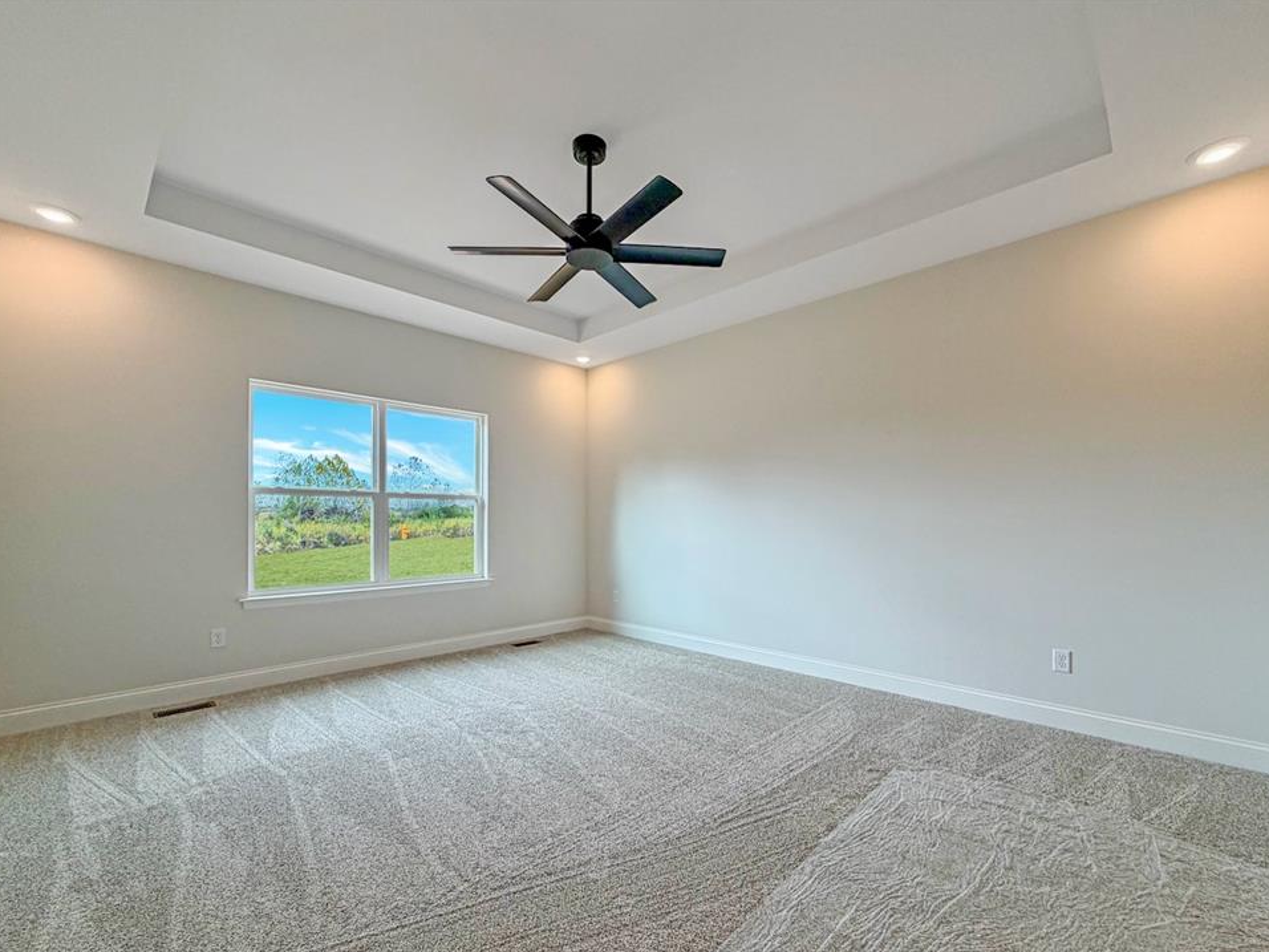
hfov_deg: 98.2
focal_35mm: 15
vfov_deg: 81.7
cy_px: 506
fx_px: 550
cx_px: 645
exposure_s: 1/120
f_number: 2.2
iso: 64
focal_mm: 2.22
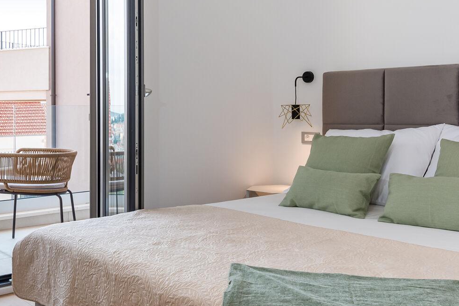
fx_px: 548
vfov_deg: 30.8
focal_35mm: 43
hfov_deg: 45.1
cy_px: 88
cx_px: 179
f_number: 8
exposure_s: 1/125
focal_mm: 15
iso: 400
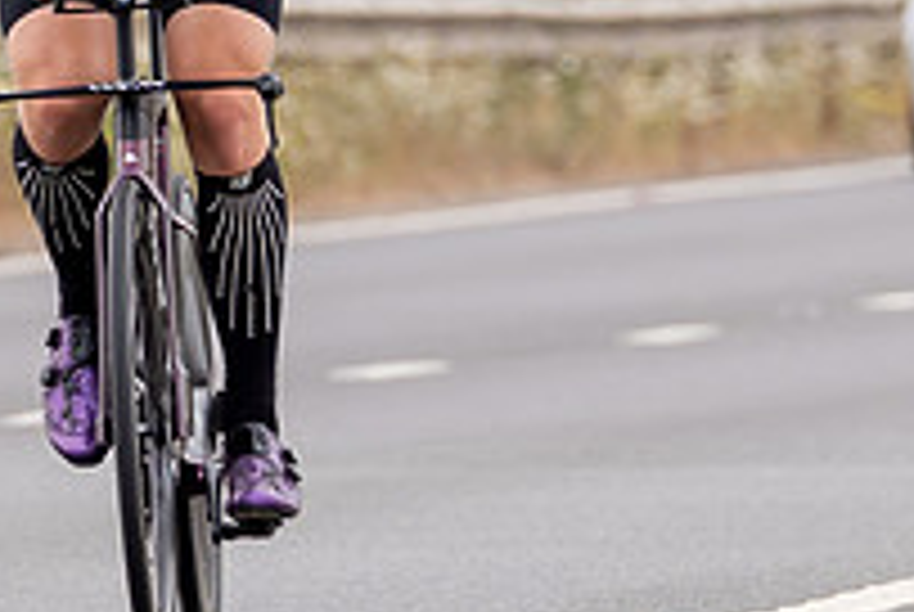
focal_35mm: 1522
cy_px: 221
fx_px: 38698
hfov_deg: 1.4
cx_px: 193
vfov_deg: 0.9
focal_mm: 200
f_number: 4
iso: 100
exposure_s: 1/320
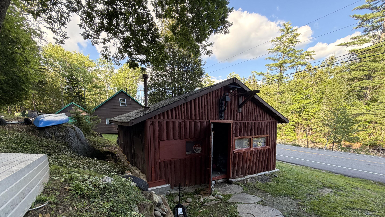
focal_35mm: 16
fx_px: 163
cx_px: 195
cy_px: 149
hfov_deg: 99.4
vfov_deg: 64.9
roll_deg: +0.6
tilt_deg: -10.3
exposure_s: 1/121
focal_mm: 2.22
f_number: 2.2
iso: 64
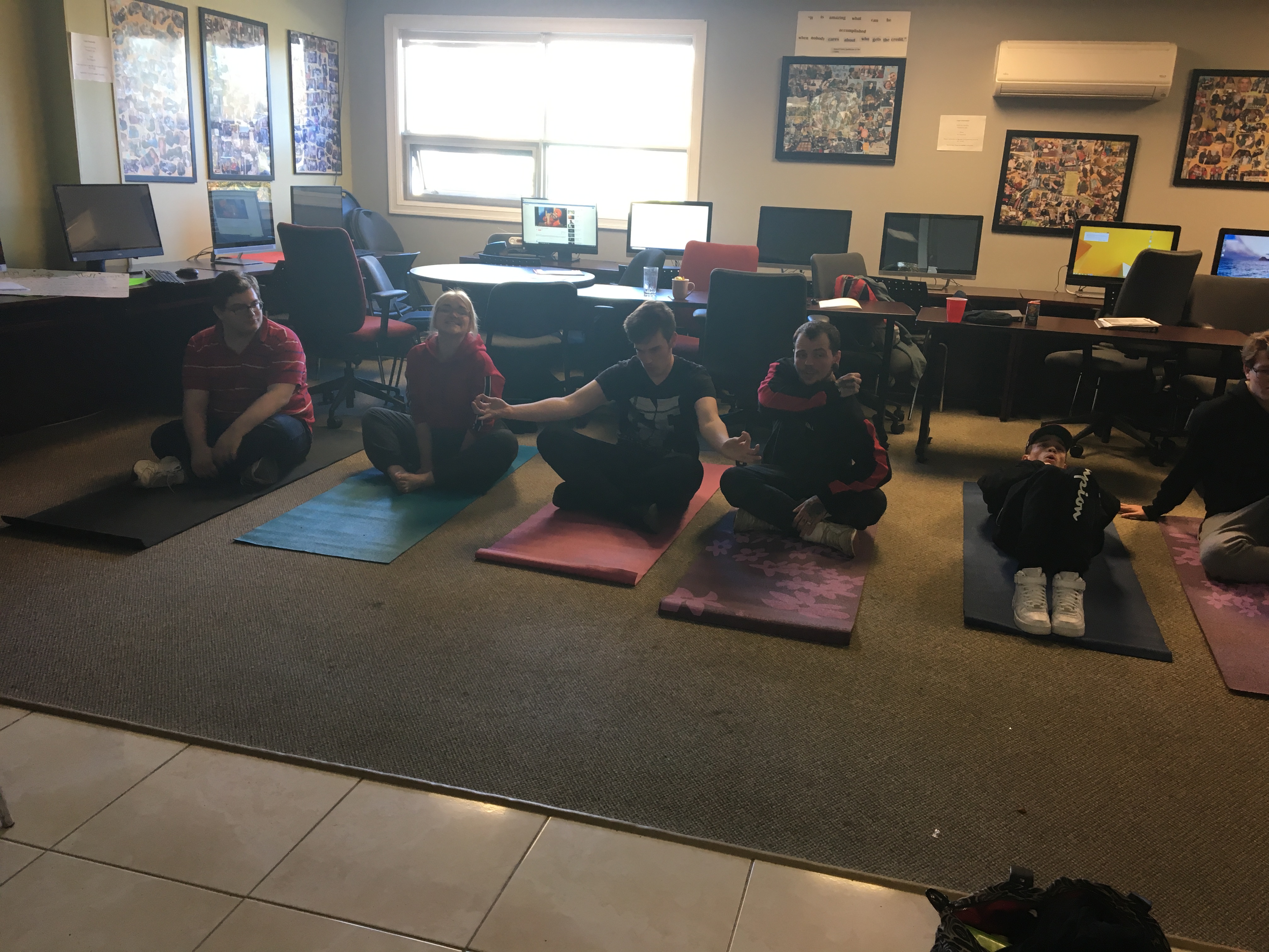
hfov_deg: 61.7
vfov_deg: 48.2
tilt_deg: -14.6
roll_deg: -2.1
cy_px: 476
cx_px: 634
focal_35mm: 29
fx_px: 1063
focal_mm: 4.15
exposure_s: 1/30
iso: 50
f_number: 2.2
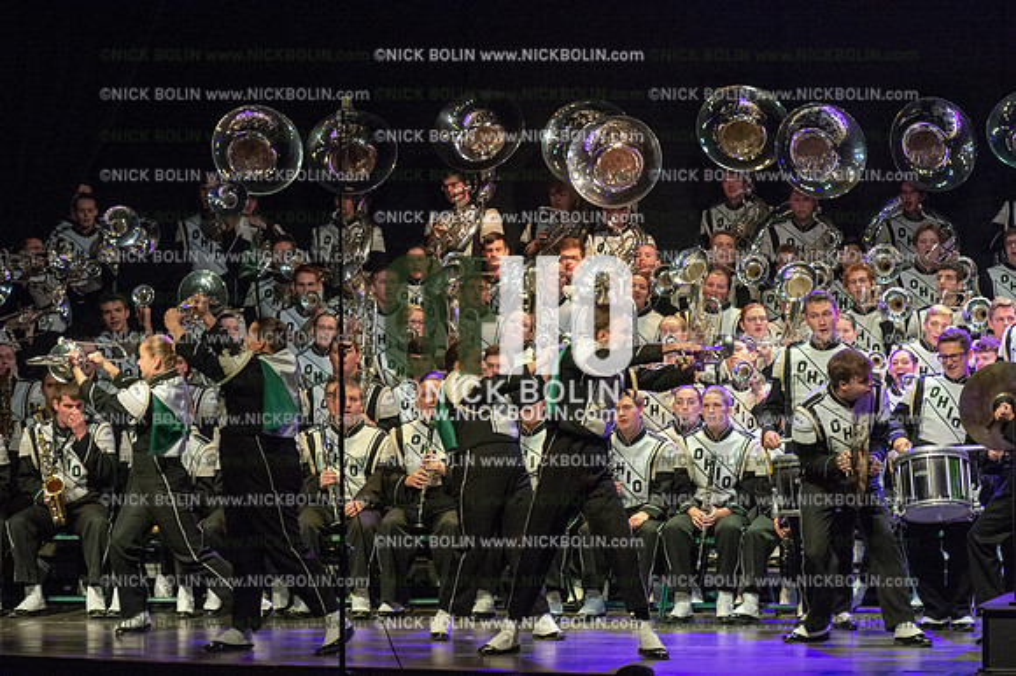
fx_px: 5500
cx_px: 508
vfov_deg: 7.0
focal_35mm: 195
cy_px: 338
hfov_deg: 10.6
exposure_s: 1/400
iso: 8000
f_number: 5.6
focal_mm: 195
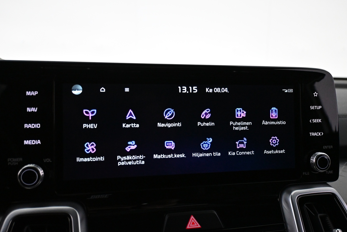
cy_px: 115
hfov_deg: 61.5
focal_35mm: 30
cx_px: 175
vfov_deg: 43.3
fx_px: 292
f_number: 3.8
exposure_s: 1/160
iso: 4000
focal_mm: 19.5
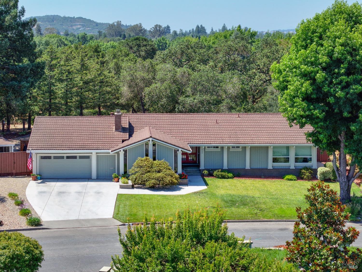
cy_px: 136
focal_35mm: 70
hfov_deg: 27.8
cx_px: 181
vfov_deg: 21.0
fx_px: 732
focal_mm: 19.35
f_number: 2.8
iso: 150
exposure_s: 1/1000
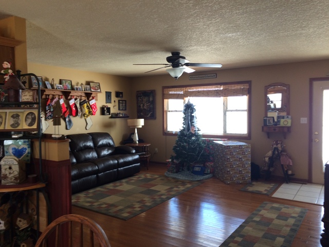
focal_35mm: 29
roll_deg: +0.0
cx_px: 164
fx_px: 276
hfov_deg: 61.7
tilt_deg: -2.6
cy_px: 124
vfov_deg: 48.2
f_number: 2.2
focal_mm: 4.15
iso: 40
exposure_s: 1/40
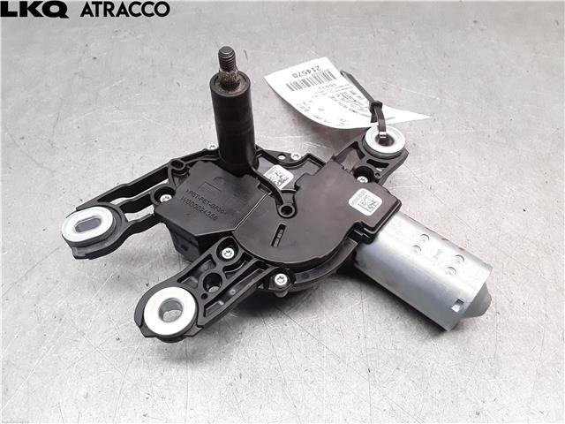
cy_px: 212
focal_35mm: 28
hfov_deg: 63.4
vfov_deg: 49.7
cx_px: 282
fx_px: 457
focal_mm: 2.91
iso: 100
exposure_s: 1/100
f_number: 1.9
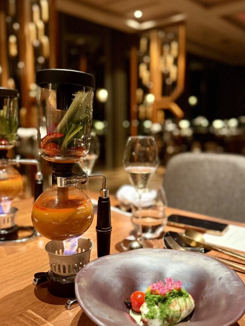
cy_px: 170
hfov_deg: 44.2
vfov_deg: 56.8
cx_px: 120
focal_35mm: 32
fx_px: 302
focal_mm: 6.76
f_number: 1.78
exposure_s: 1/50
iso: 640
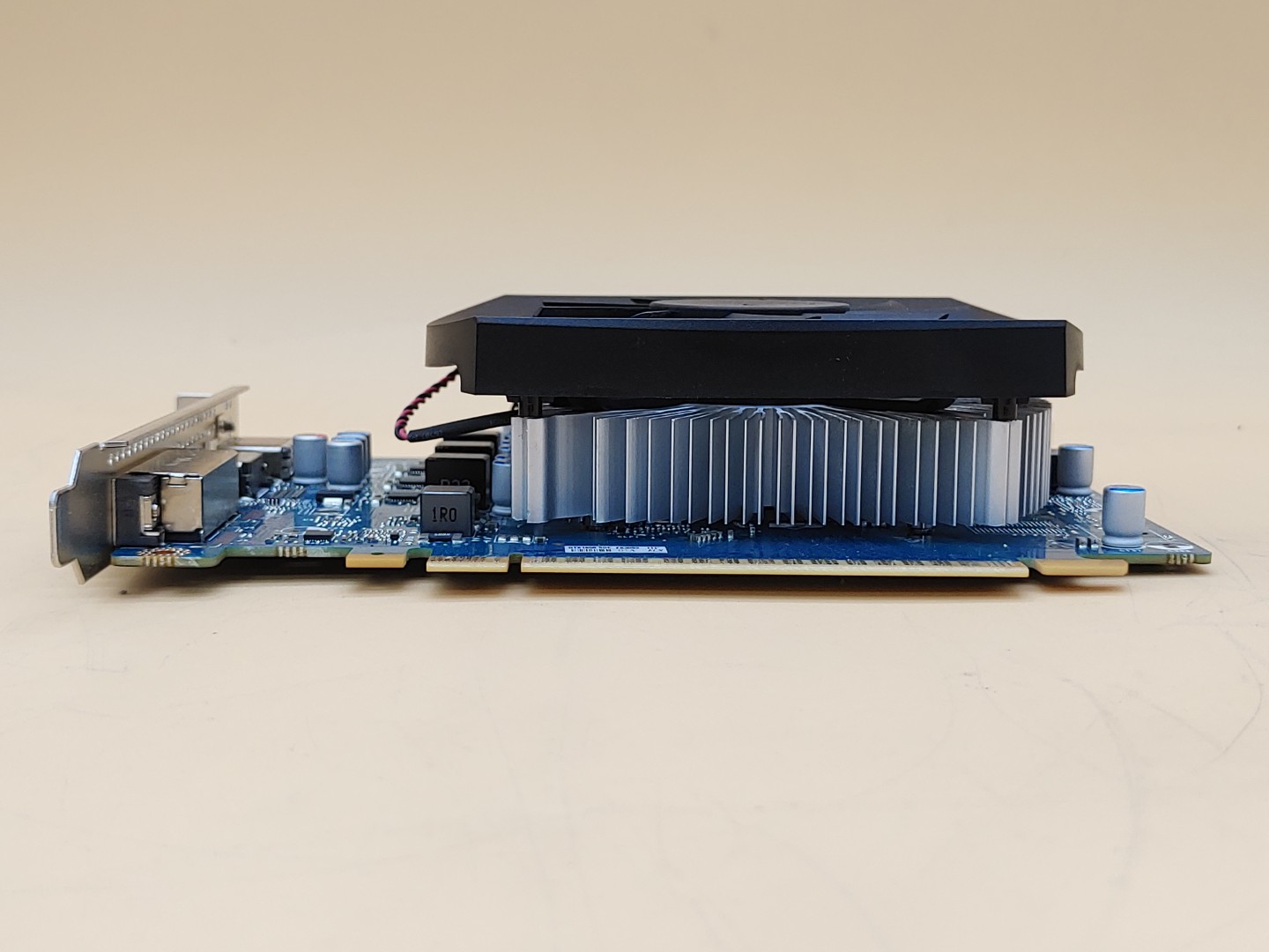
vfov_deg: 31.5
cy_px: 476
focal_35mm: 46
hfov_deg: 41.2
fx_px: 1686
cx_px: 634
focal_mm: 4.36
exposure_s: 1/81
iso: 50
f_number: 1.8
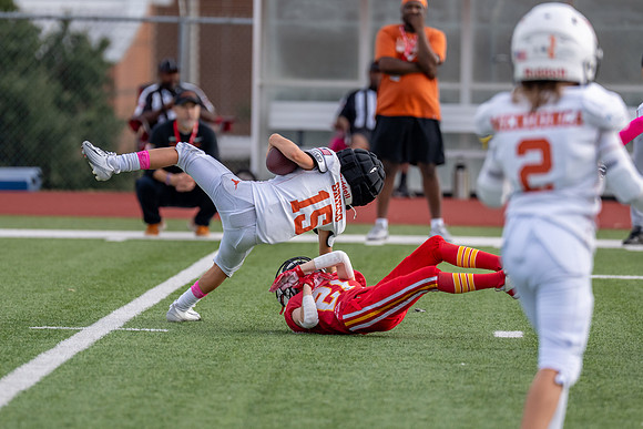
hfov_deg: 5.2
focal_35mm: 397
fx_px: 7086
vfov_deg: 3.5
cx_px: 286
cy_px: 174
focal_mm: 200
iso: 320
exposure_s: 1/2500
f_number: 2.8
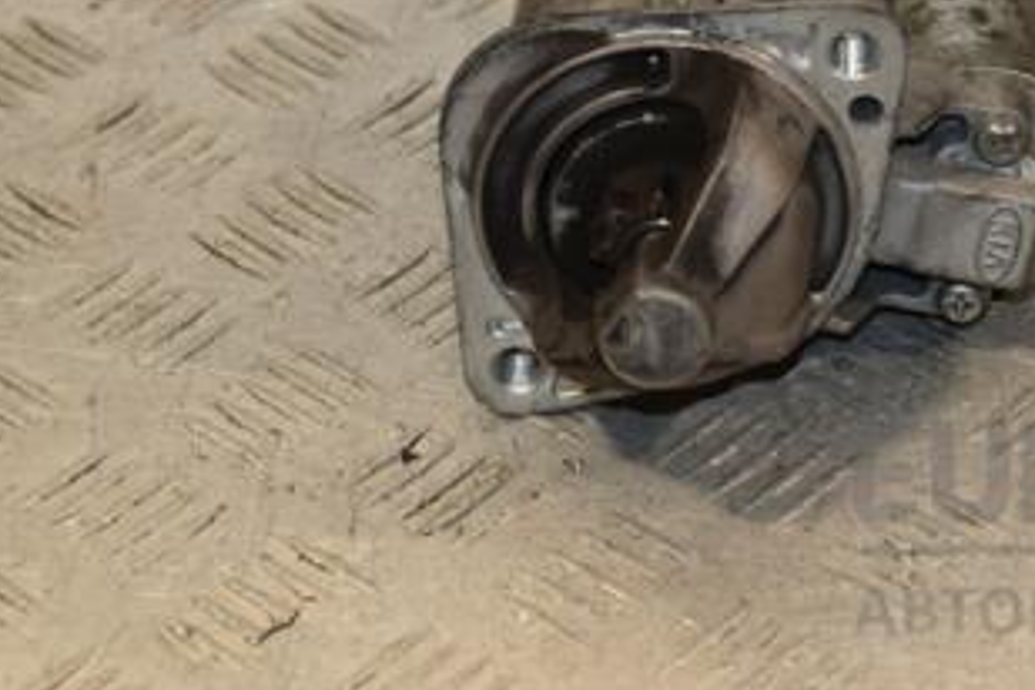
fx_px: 4858
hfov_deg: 12.1
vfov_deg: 8.1
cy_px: 27
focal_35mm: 169
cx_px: 790
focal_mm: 58
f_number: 6.3
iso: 800
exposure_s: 1/200
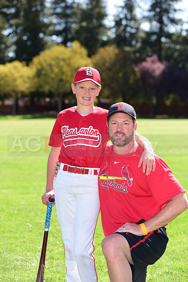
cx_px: 94
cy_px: 141
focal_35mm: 122
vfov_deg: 16.8
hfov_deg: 11.2
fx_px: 955
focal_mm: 122
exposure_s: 1/320
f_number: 4.5
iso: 125
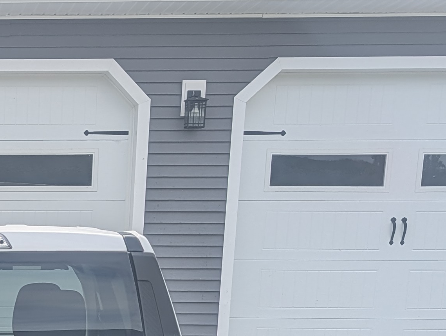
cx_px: -148
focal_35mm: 86
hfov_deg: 20.6
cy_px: 468
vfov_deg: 16.1
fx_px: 1109
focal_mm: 6.9
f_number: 1.68
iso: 17
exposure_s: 1/1066
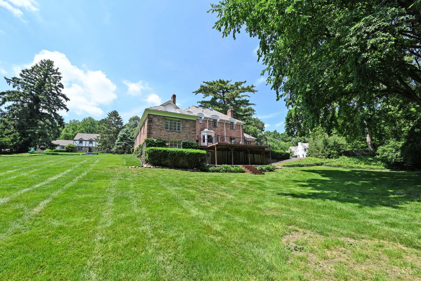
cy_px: 140
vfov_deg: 81.2
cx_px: 210
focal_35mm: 14
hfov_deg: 104.3
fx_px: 164
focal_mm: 14
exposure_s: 1/320
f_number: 6.3
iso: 100
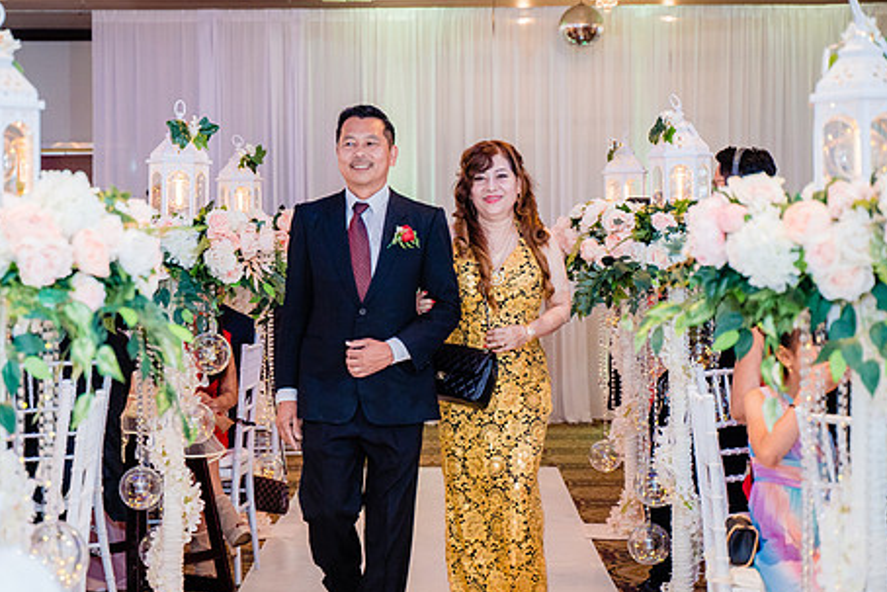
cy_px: 284
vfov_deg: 15.2
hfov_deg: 22.6
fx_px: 2218
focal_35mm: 90
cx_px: 360
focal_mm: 66
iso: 1600
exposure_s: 1/160
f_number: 3.5
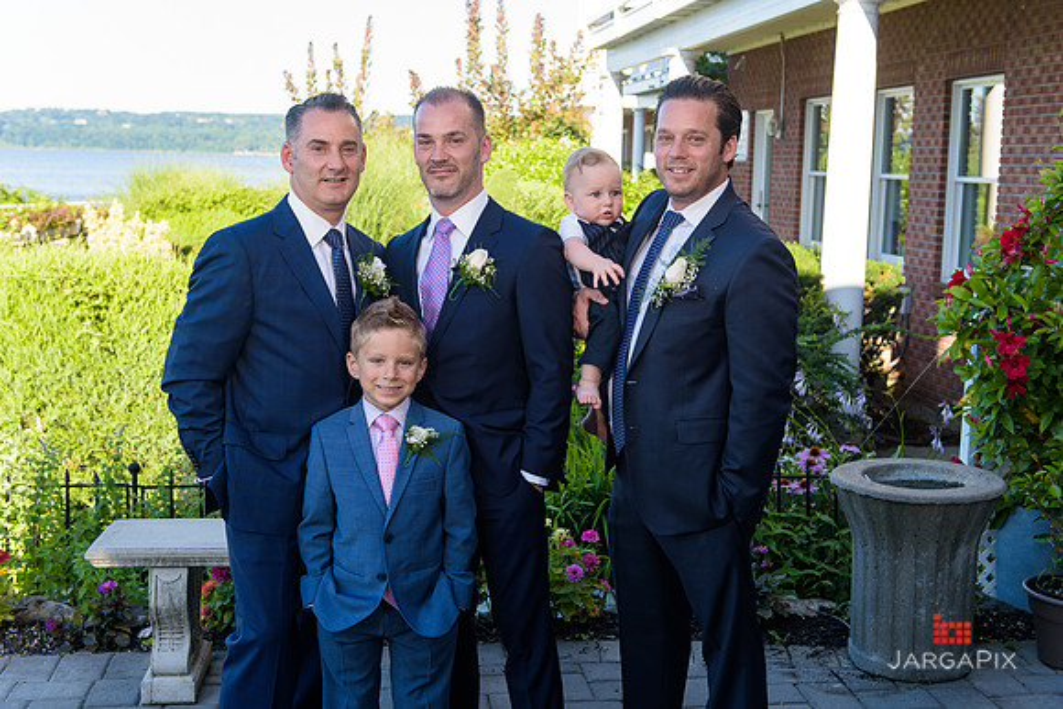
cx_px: 532
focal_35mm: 48
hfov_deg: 41.1
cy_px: 354
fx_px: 1418
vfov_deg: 28.1
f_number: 4
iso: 200
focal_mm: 48
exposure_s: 1/250
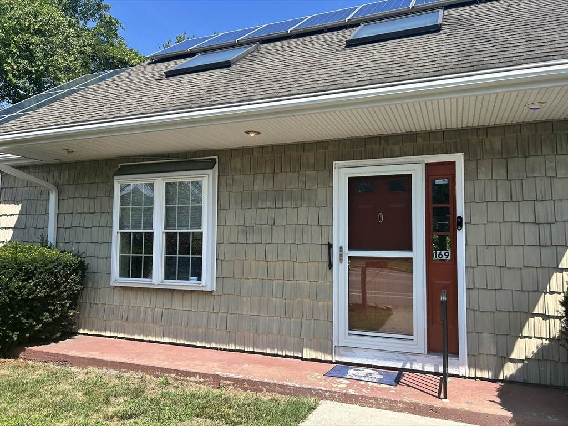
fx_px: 427
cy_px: 213
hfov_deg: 67.3
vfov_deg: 53.1
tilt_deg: +0.5
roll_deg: -1.0
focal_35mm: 26
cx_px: 284
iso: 50
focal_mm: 5.7
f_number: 1.5
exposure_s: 1/2457
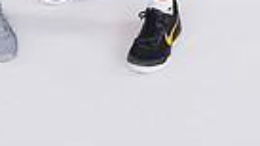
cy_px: -267
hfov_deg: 19.0
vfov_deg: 9.1
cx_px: 61
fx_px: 770
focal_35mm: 112
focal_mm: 32.5
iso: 160
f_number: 4.5
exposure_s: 1/250
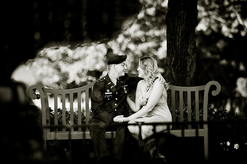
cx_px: 122
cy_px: 82
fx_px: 2091
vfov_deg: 4.5
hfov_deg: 6.8
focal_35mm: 305
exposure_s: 1/250
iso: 200
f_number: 2.8
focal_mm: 200
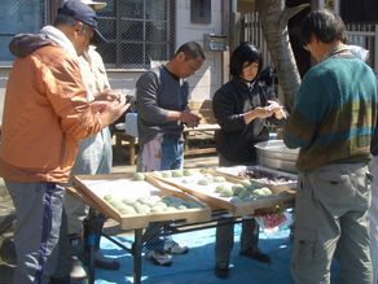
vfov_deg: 30.2
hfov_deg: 39.3
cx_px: 247
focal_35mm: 48
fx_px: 524
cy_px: 112
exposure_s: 1/200
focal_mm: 5.8
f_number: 4.3
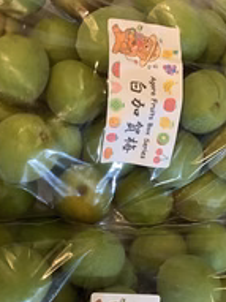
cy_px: 209
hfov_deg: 22.6
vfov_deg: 29.6
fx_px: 566
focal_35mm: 65
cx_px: 112
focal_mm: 3.3
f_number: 2.4
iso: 320
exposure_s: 1/50
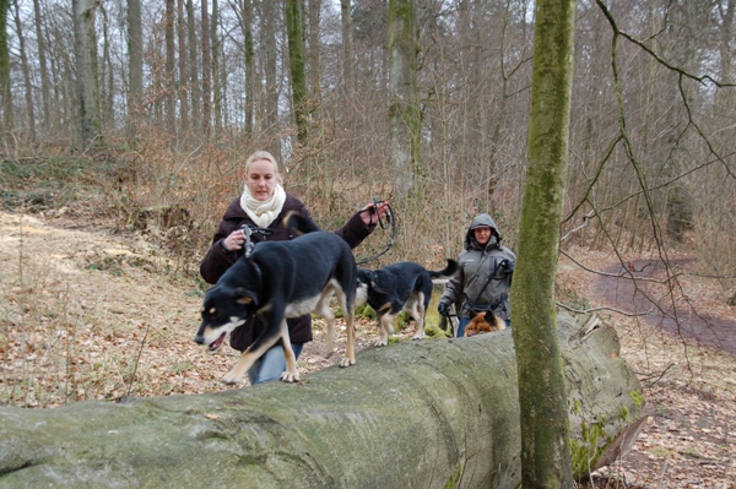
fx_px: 1042
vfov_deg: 26.4
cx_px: 368
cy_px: 244
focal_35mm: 51
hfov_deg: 38.9
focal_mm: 34
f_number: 5
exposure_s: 1/100
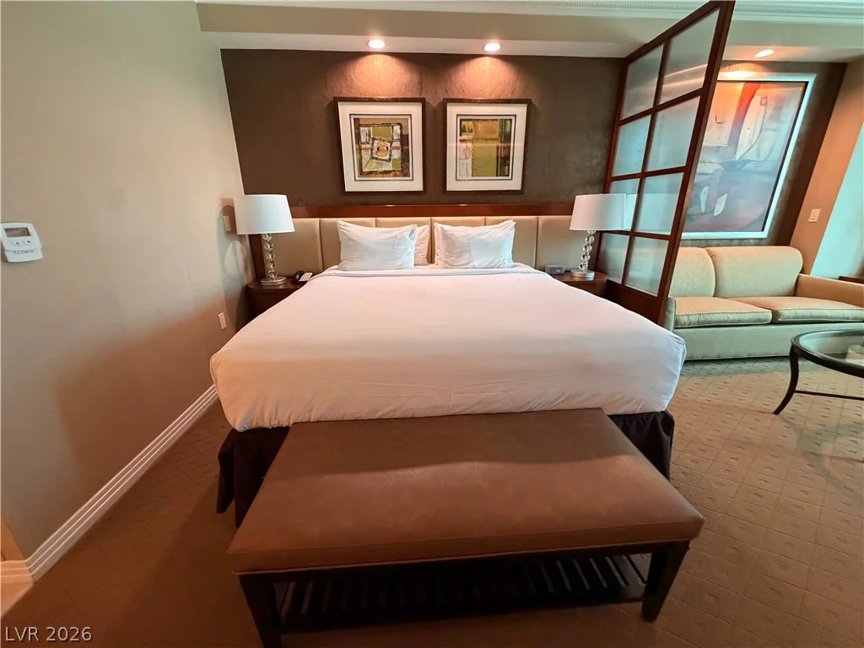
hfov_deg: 102.1
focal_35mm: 14
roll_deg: +1.0
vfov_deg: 85.7
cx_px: 432
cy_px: 324
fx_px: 349
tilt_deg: -19.1
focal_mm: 2.22
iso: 800
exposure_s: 1/60
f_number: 2.2
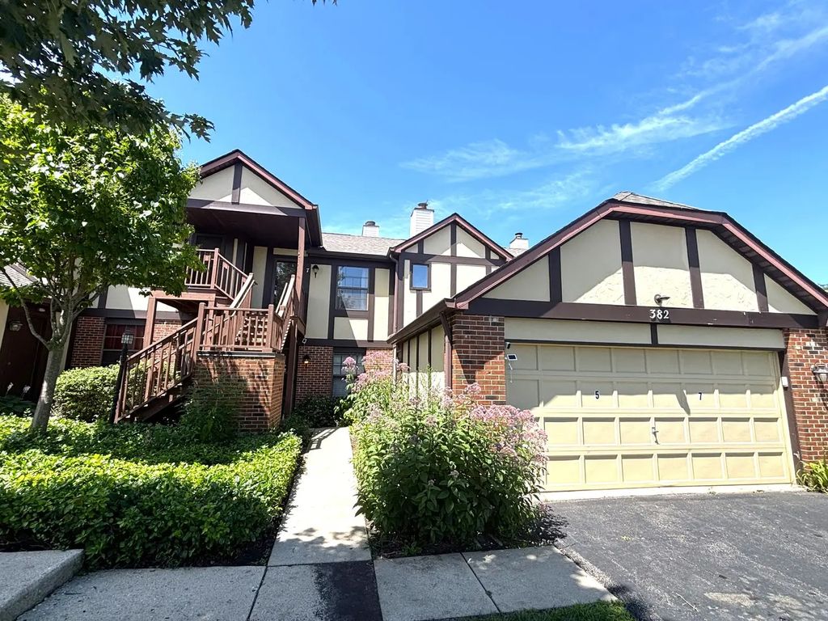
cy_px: 310
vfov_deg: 78.1
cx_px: 414
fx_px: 383
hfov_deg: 94.5
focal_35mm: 16
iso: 25
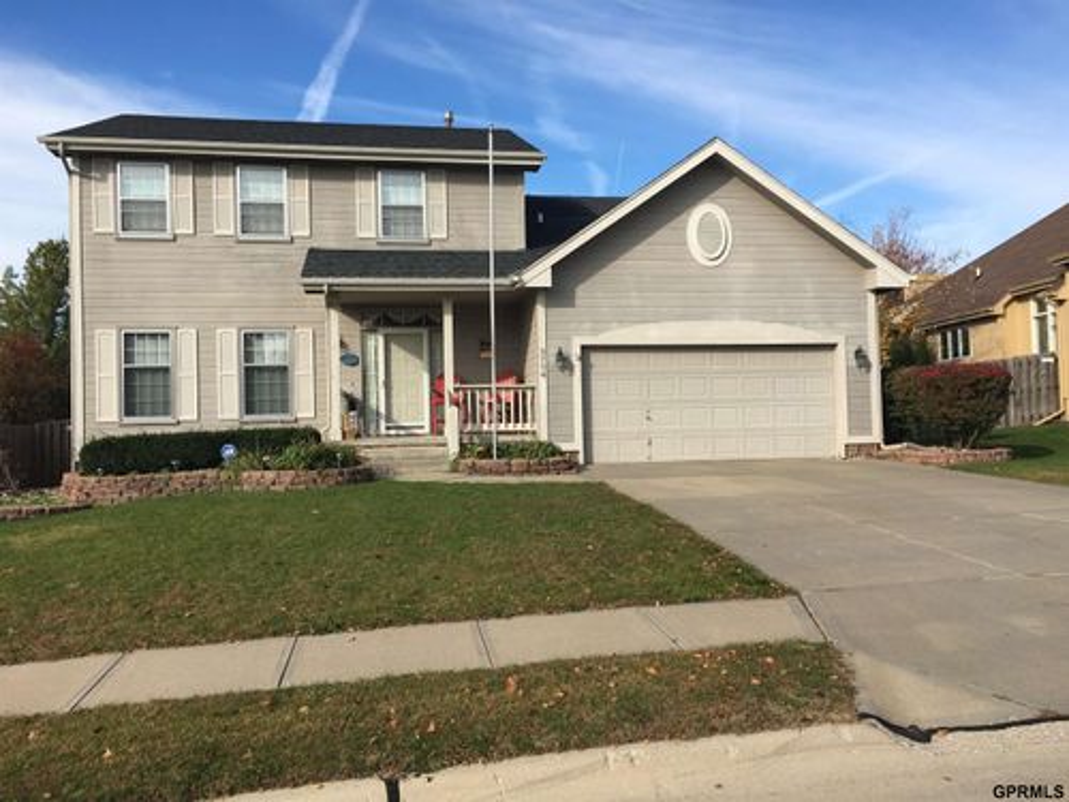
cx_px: 534
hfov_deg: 61.7
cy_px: 401
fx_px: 896
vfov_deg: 48.2
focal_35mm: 29
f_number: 2.2
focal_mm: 4.15
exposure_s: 1/1241
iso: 25
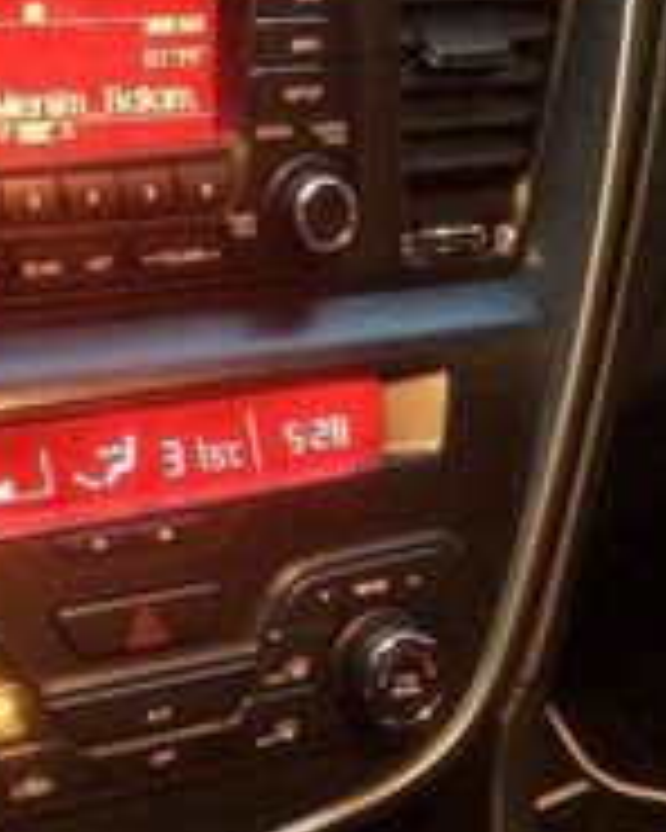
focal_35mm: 76
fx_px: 1873
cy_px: 940
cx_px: 410
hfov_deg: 20.1
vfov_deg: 23.4
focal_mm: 4.15
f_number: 2.2
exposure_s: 1/17
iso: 800
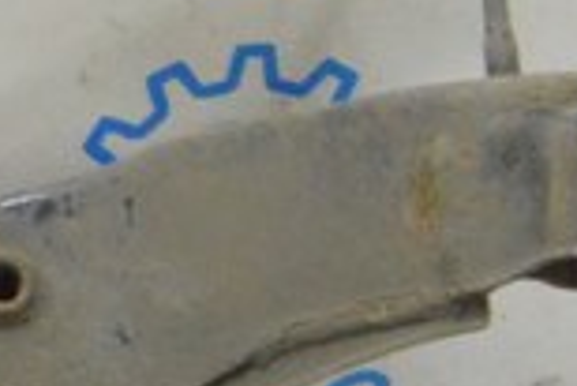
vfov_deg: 6.3
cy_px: 69
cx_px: -753
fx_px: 3513
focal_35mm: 219
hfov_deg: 8.6
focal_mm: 22
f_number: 20
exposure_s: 1/15
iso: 6400
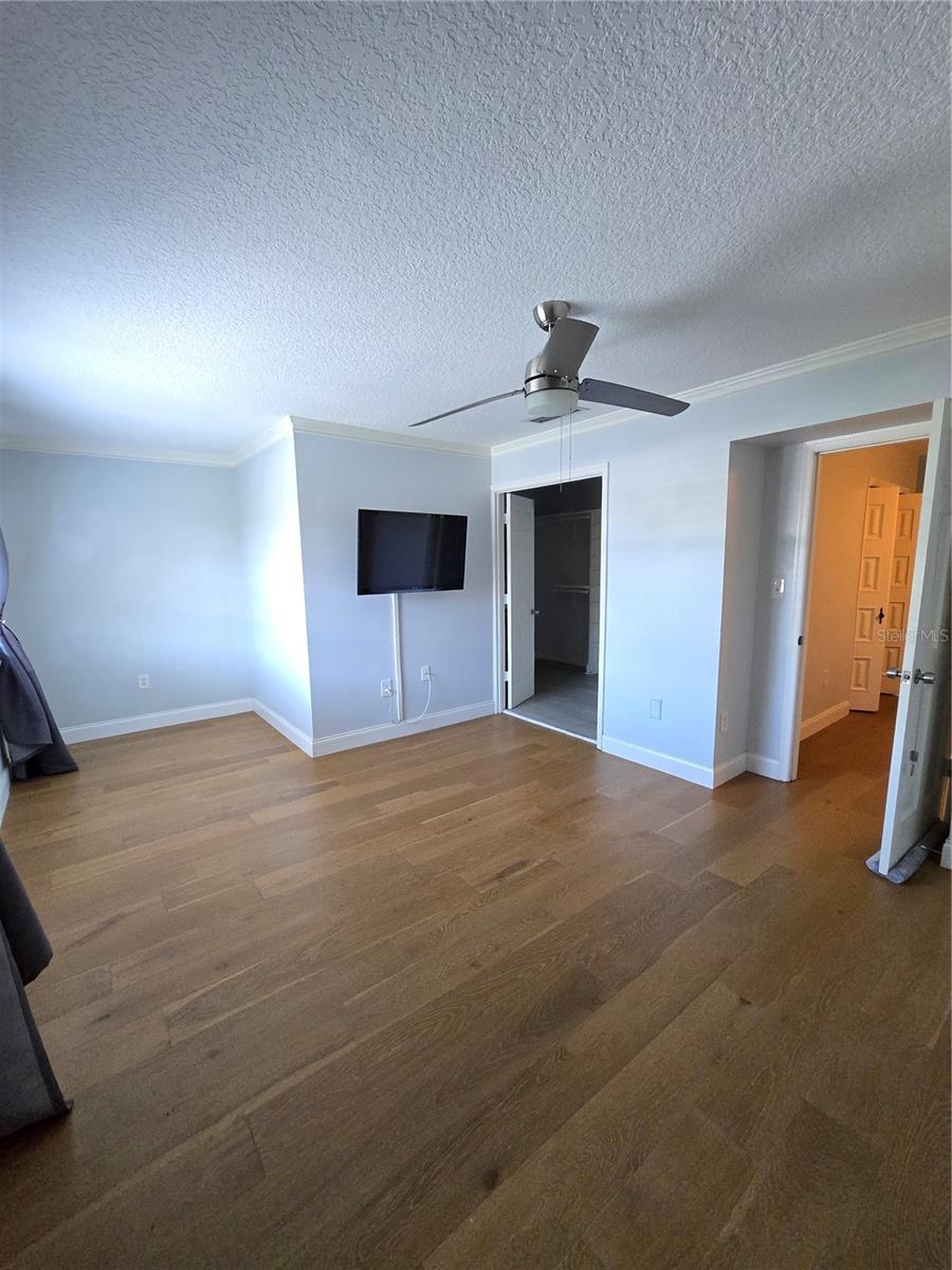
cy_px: 635
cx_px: 476
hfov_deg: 89.9
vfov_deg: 106.2
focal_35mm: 13
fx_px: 477
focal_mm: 2.2
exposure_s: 1/60
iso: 800
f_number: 2.2
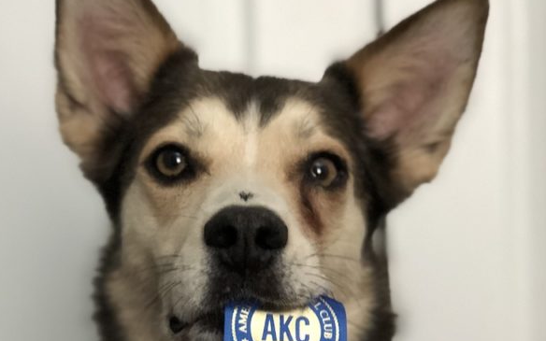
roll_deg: +2.5
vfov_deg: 12.2
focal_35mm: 106
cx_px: 234
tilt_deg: -6.8
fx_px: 1577
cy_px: 366
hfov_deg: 19.6
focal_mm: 6.6
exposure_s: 1/30
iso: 320
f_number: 2.8
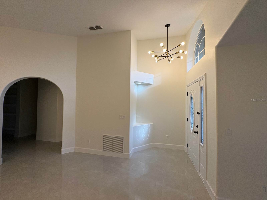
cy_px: 100
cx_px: 134
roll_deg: -2.5
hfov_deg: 102.1
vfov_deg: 85.7
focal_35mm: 14
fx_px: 108
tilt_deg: +0.9
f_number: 2.2
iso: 64
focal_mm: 2.22
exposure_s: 1/234
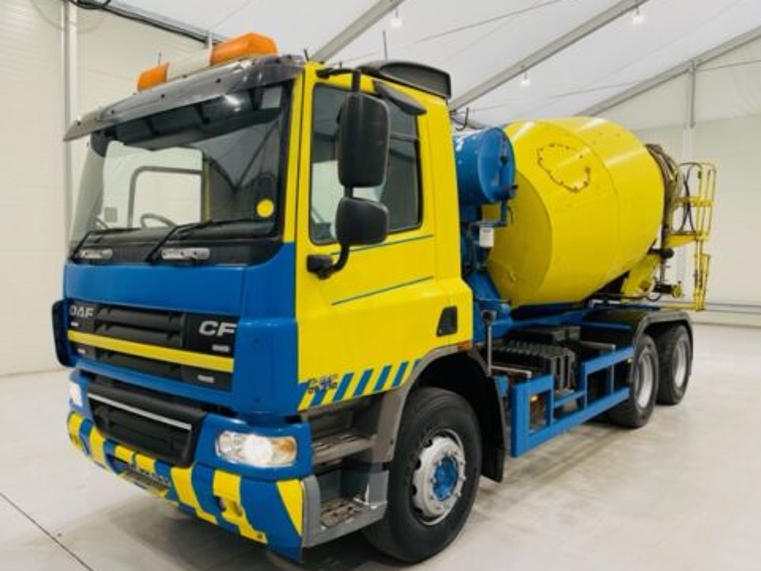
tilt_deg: -3.7
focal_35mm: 27
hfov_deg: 65.3
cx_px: 383
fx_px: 594
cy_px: 290
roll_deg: +0.4
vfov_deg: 51.4
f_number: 1.6
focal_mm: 5.1
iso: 80
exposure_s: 1/100
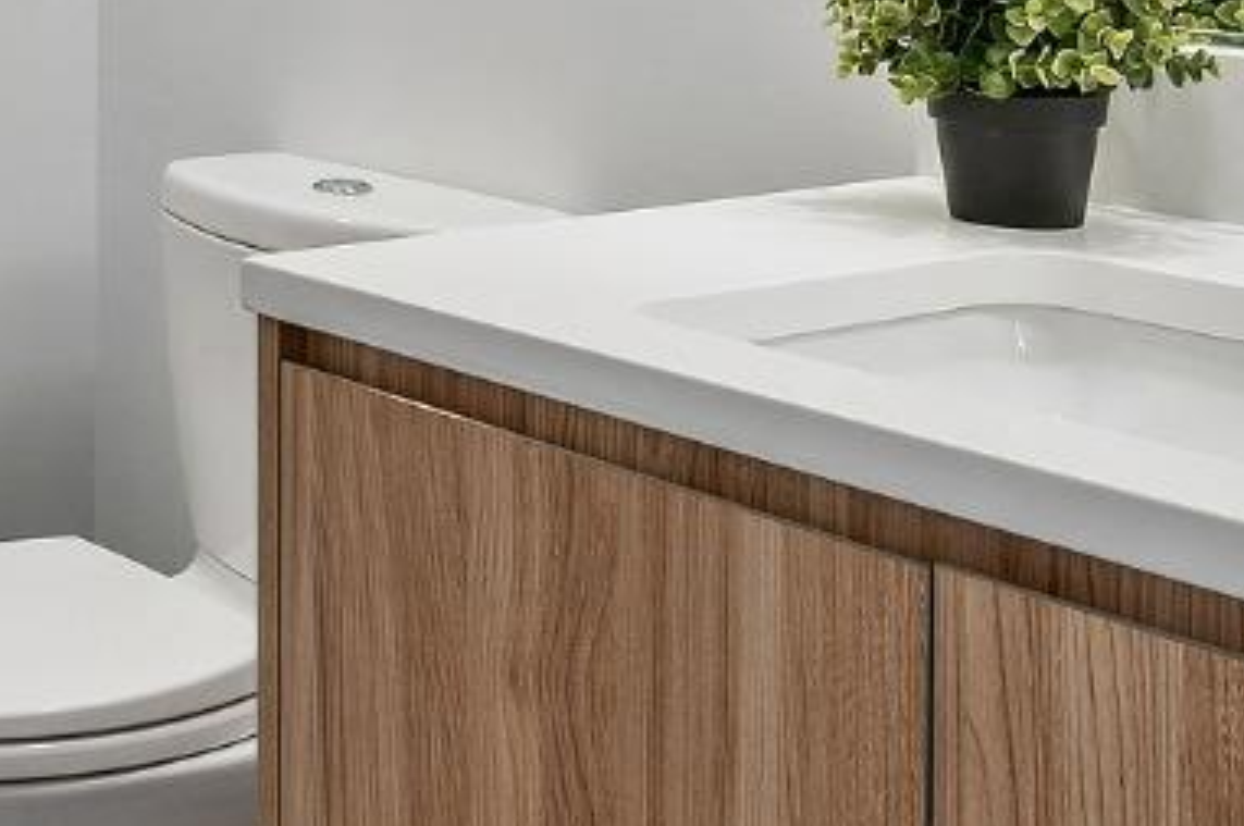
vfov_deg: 18.9
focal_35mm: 67
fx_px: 2312
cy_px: -217
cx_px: -382
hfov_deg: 25.7
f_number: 8
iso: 200
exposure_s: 1/8
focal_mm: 17
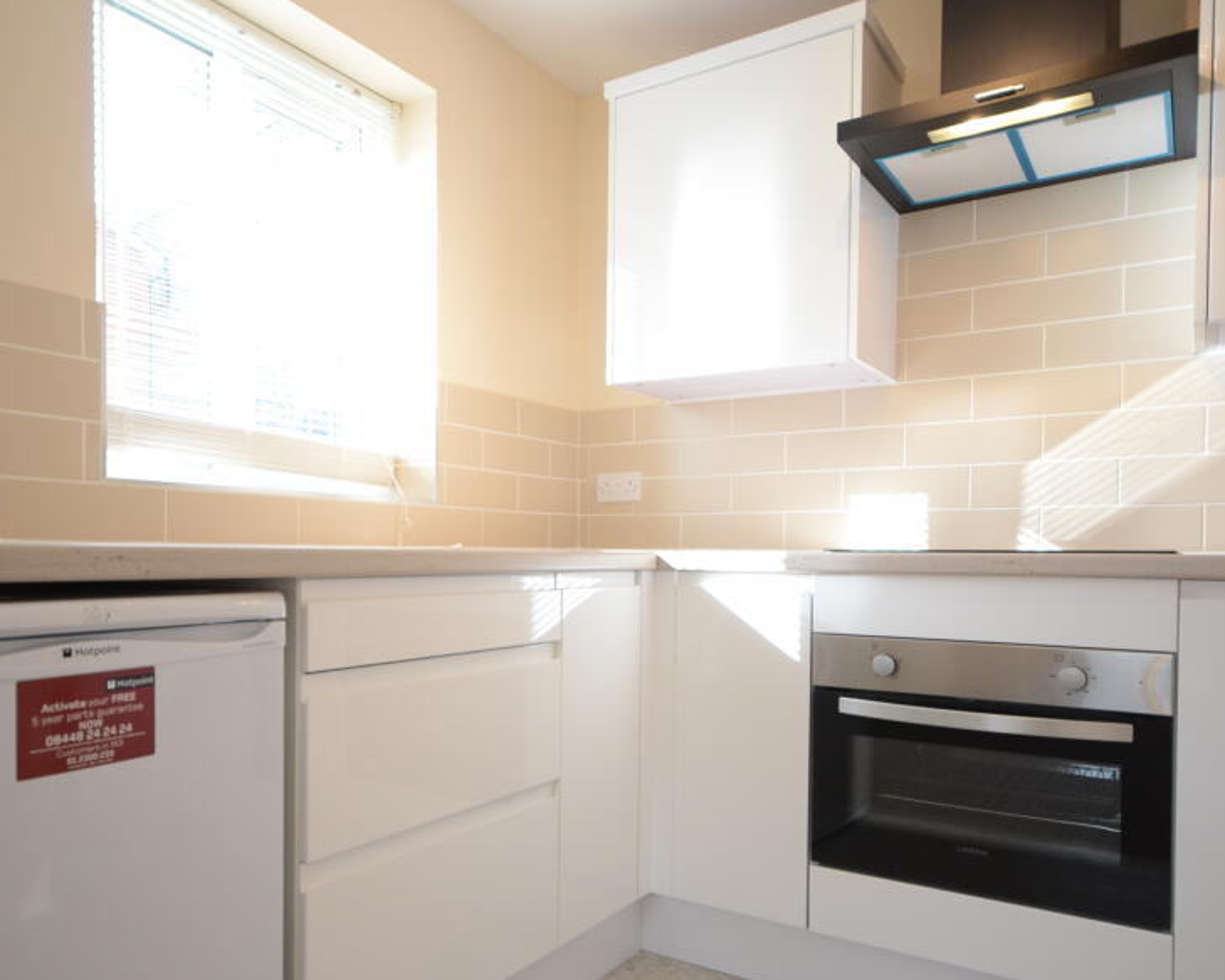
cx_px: 578
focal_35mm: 26
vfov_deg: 55.4
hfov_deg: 66.7
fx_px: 930
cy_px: 548
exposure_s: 1/100
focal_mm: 13
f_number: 4.5
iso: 640
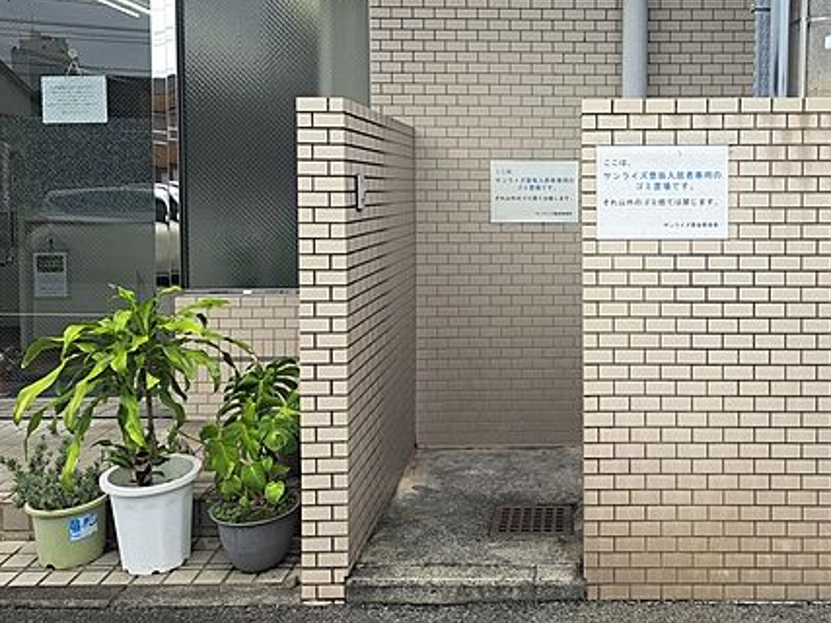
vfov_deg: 39.4
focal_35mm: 36
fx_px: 864
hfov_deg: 50.0
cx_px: 586
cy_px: 236
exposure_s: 1/298
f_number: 1.8
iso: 50
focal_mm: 5.23
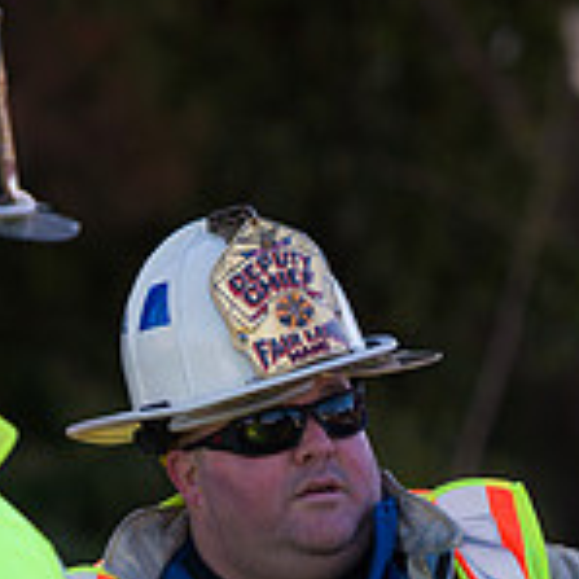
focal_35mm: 545
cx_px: 334
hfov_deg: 3.2
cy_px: 501
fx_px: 10313
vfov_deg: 3.2
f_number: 3.2
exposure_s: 1/800
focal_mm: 165
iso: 200
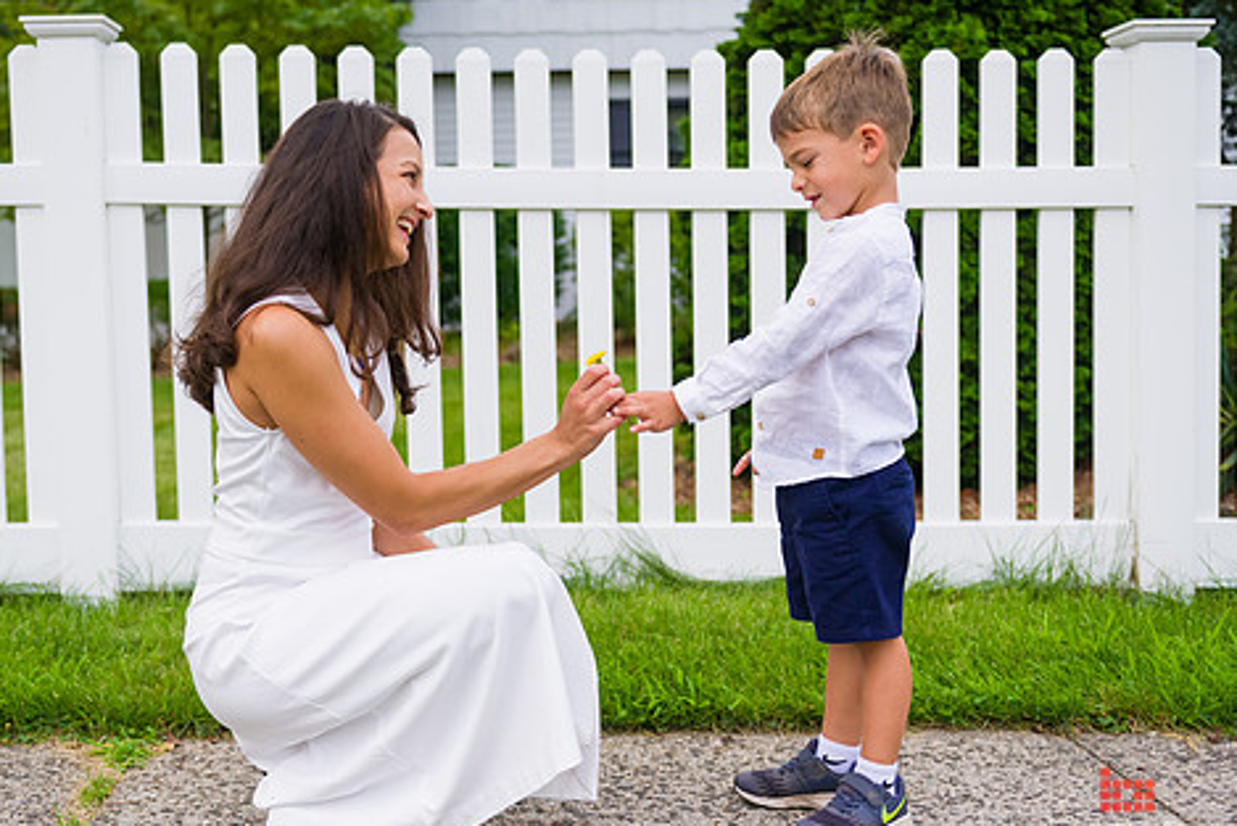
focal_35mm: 47
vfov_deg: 28.7
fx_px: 1615
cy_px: 395
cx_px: 522
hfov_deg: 41.8
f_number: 3.2
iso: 400
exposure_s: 1/4000
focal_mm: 38
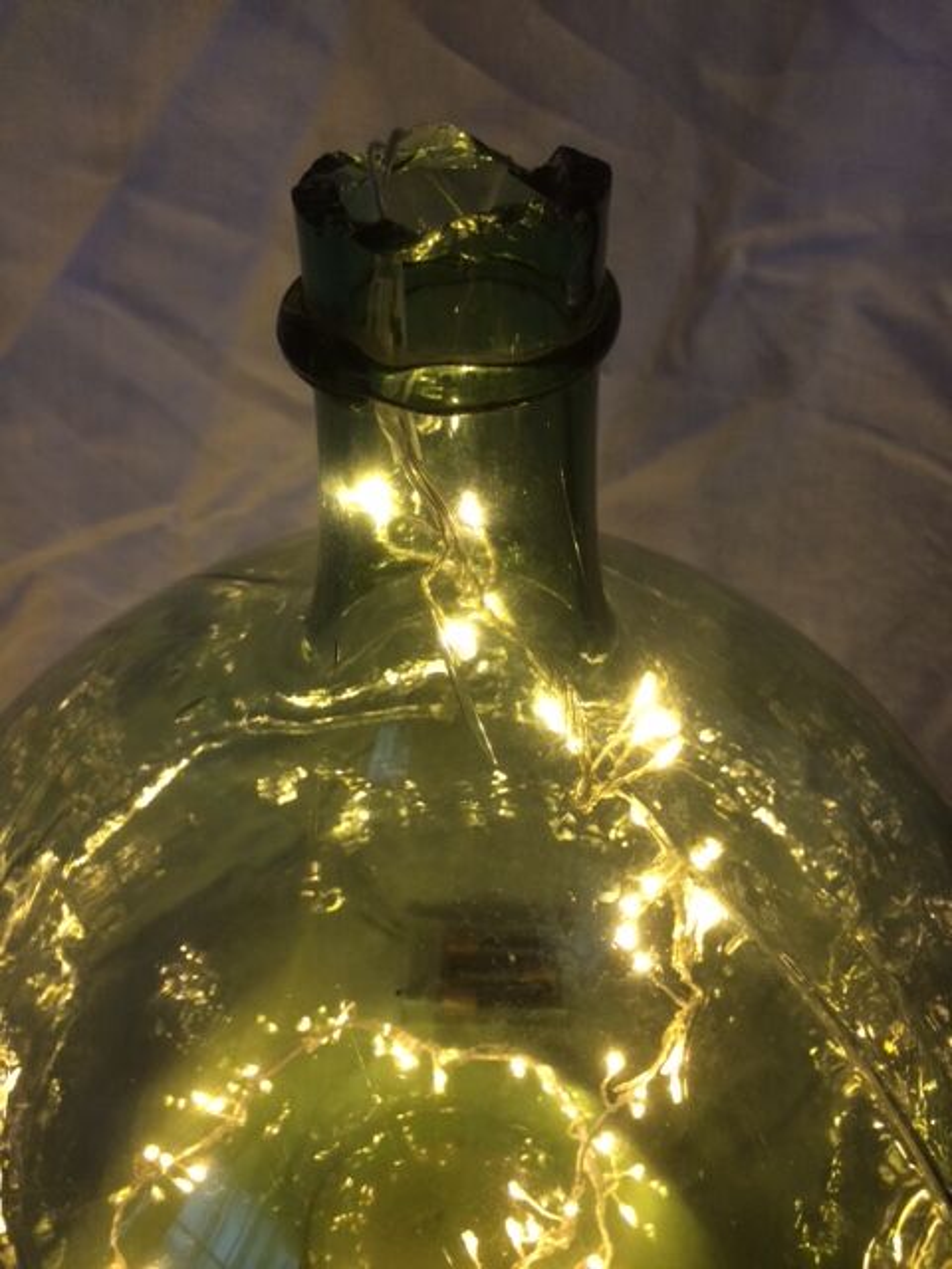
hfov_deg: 48.2
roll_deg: -0.8
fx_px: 1063
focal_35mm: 29
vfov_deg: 61.7
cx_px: 476
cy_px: 634
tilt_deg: -42.5
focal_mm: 4.15
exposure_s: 1/33
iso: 50
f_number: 2.2
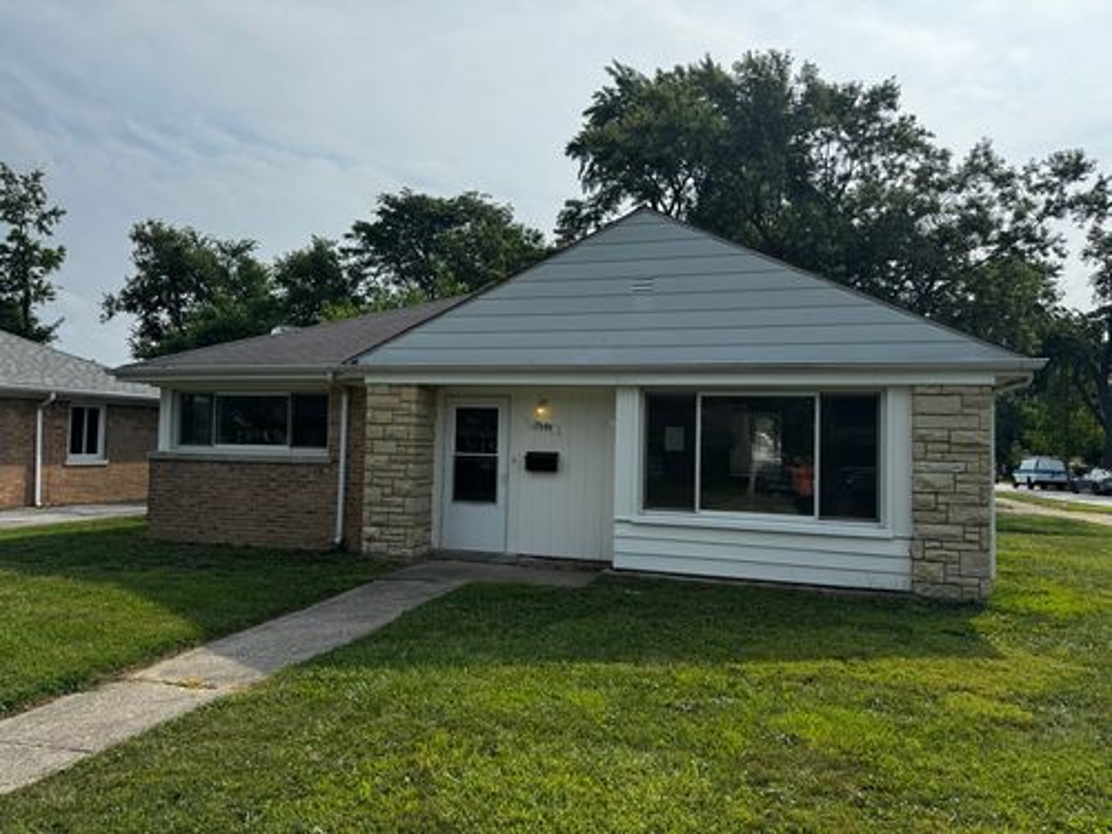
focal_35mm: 24
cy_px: 417
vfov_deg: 56.8
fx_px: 771
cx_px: 556
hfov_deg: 71.6
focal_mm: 6.76
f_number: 1.78
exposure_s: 1/4049
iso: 80
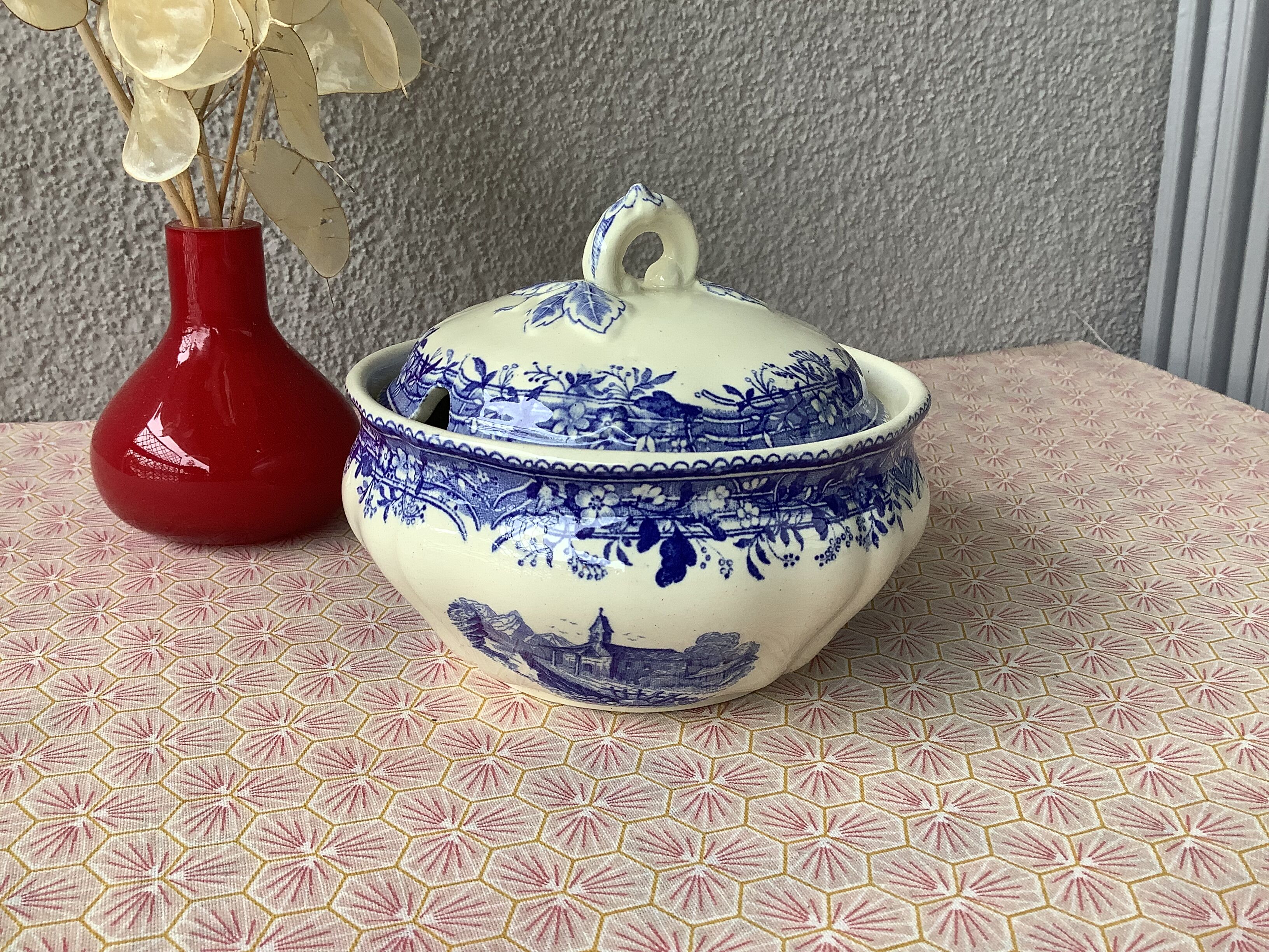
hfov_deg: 58.4
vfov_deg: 45.4
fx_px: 1136
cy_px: 476
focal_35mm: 31
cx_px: 634
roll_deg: -0.4
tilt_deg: -16.7
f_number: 2.4
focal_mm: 3.3
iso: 50
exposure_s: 1/60
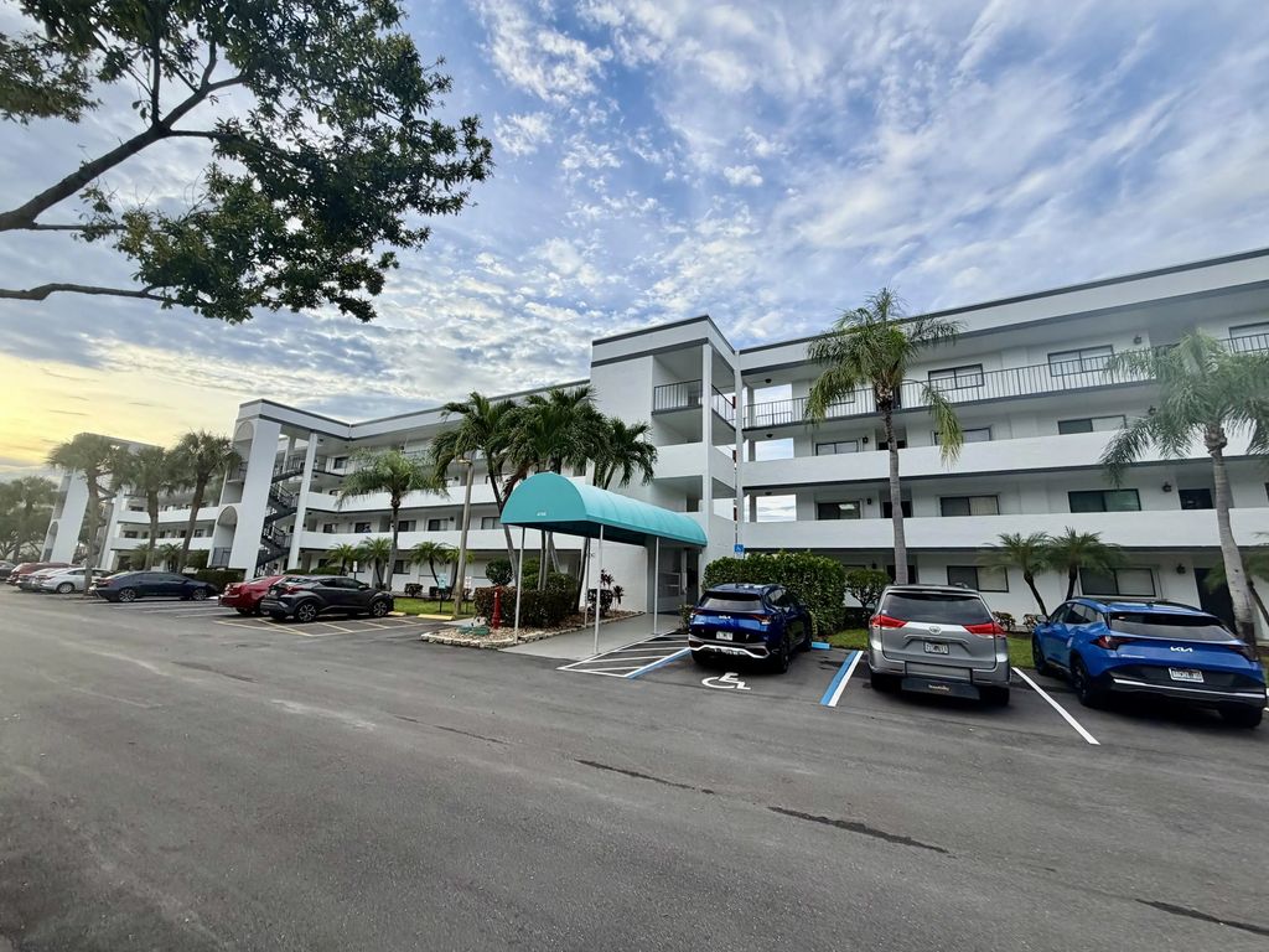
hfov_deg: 102.1
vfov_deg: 85.7
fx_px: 513
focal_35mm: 14
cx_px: 634
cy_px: 476
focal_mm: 2.22
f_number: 2.2
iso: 50
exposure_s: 1/502
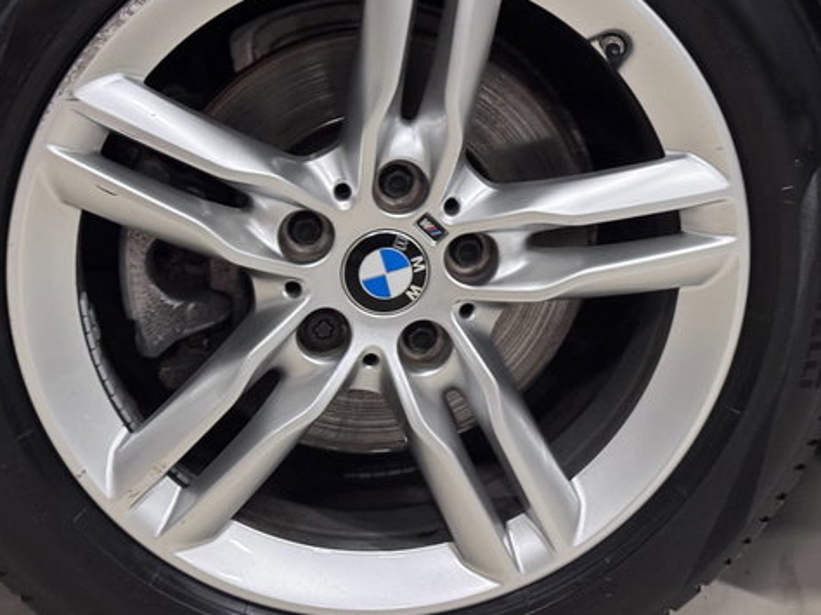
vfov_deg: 19.1
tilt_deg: -16.2
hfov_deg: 25.3
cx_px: 414
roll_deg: -2.9
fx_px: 1825
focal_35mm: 77
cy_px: 262
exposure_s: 1/25
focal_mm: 6.76
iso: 400
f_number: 1.78
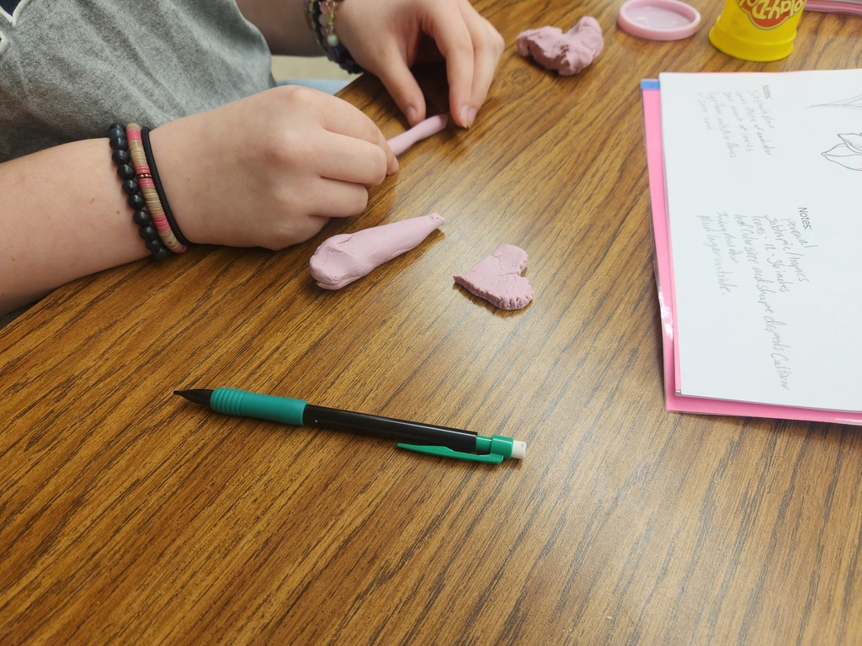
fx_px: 573
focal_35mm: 23
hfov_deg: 73.9
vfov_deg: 58.9
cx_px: 431
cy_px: 323
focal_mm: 5.4
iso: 64
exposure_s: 1/120
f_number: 1.8
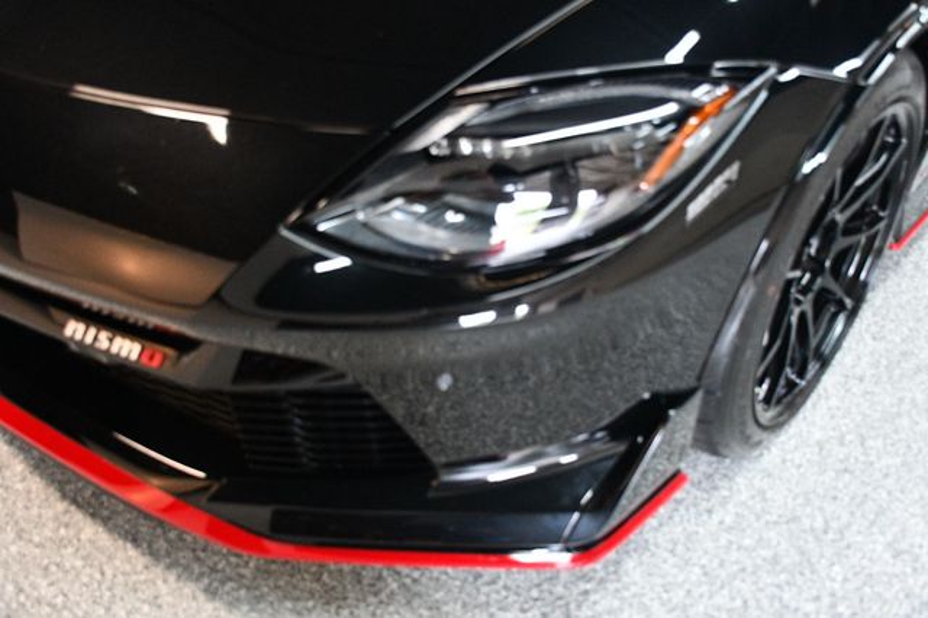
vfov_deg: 34.2
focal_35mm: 39
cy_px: 309
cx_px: 464
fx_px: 1005
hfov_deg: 49.6
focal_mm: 26
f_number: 3.8
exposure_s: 1/100
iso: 3200
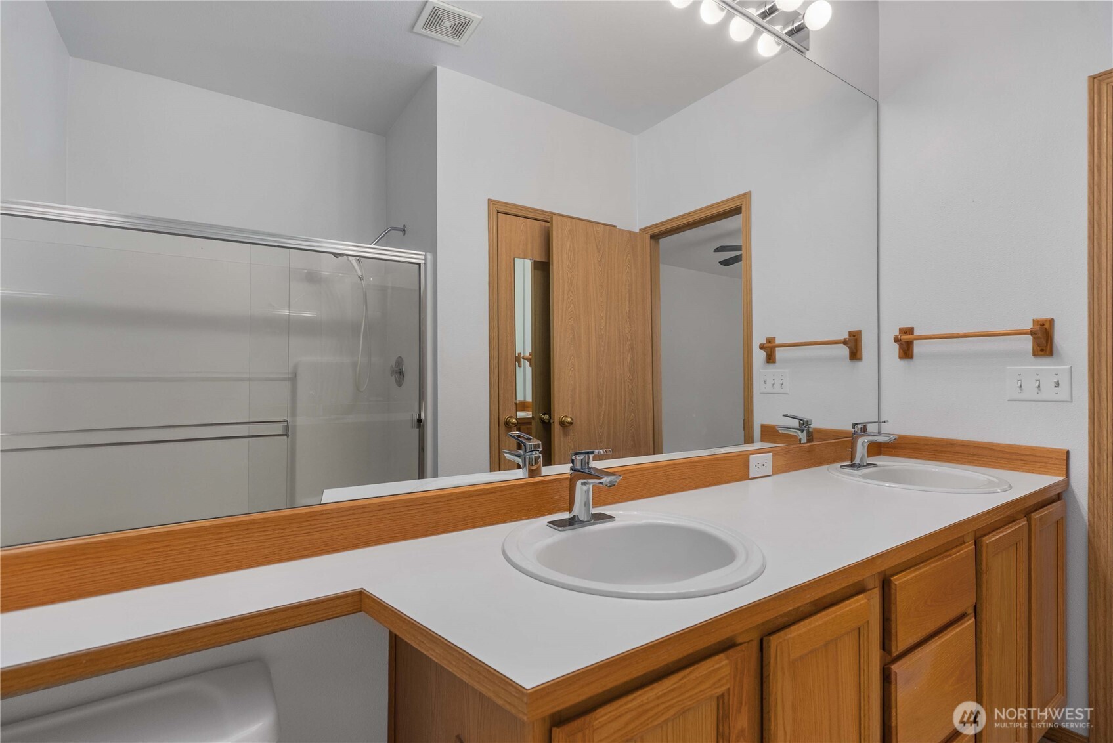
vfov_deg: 73.8
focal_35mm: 16
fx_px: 495
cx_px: 556
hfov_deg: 96.7
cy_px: 372
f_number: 7.1
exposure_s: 1/13
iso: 1000
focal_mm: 16
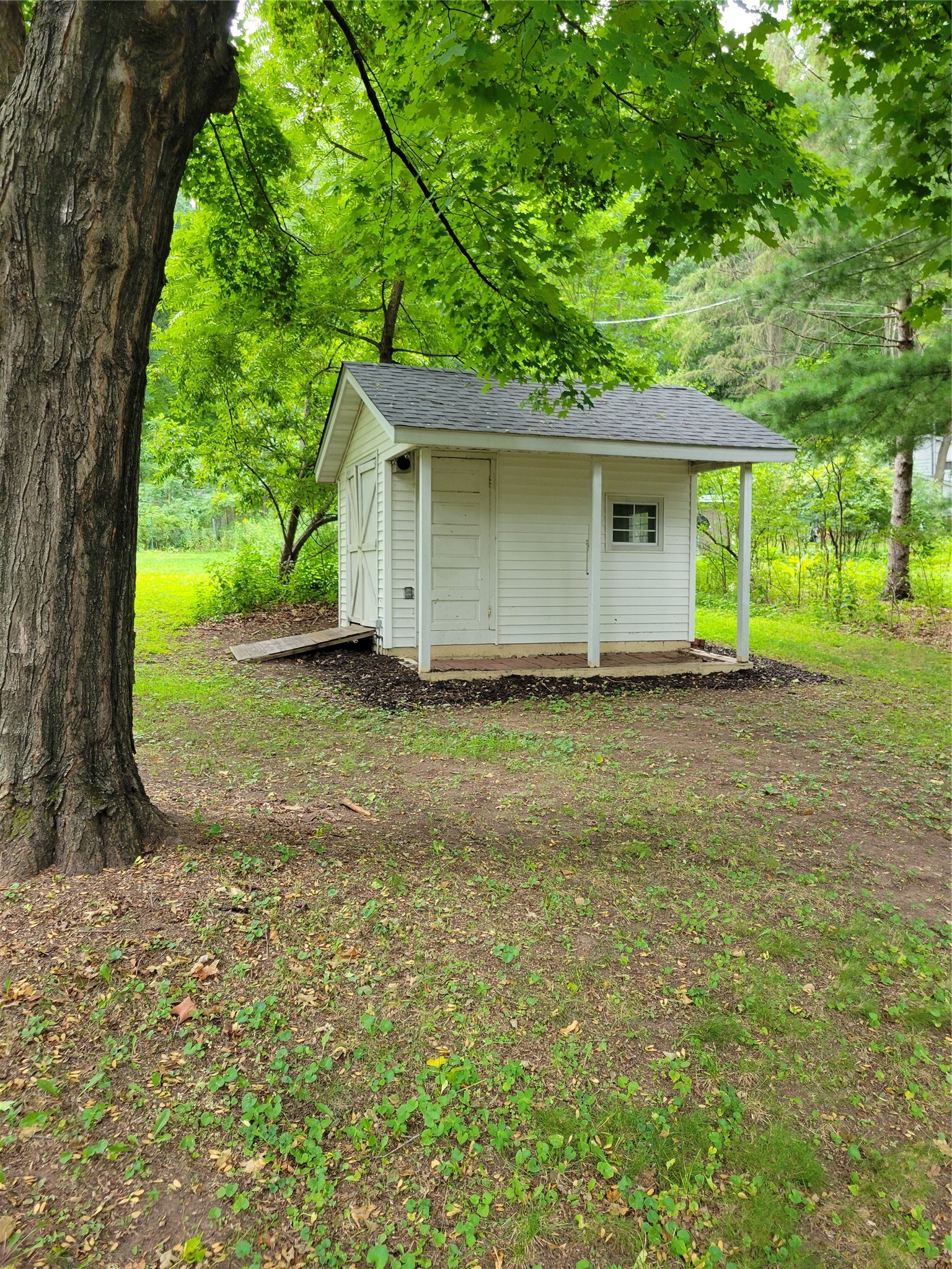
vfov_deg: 67.3
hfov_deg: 53.1
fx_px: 953
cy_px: 634
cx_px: 476
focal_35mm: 26
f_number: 1.8
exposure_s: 1/120
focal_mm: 5.4
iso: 200
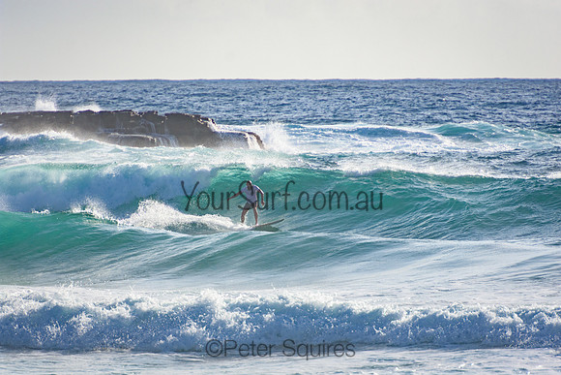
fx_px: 9352
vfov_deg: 2.3
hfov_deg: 3.4
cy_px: 188
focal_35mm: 600
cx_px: 280
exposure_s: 1/2000
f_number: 5.6
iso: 280
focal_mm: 400
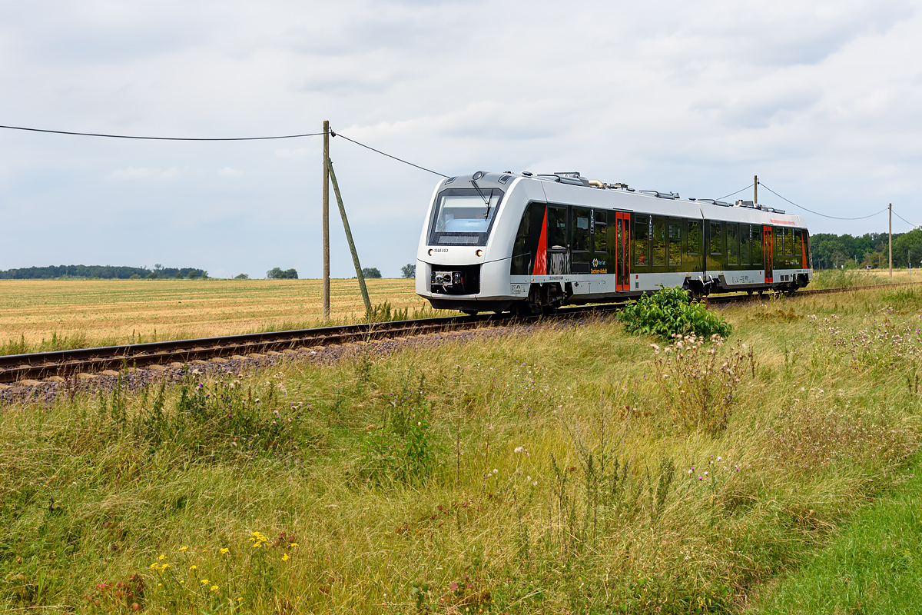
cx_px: 461
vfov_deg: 29.9
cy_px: 308
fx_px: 1152
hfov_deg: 43.6
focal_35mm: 45
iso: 200
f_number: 8
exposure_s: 1/640
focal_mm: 30
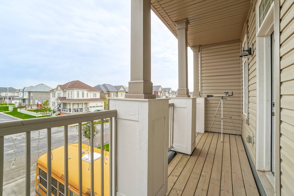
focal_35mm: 15
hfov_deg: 100.4
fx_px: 122
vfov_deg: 77.3
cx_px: 147
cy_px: 98
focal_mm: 10
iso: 250
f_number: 7.1
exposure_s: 1/80
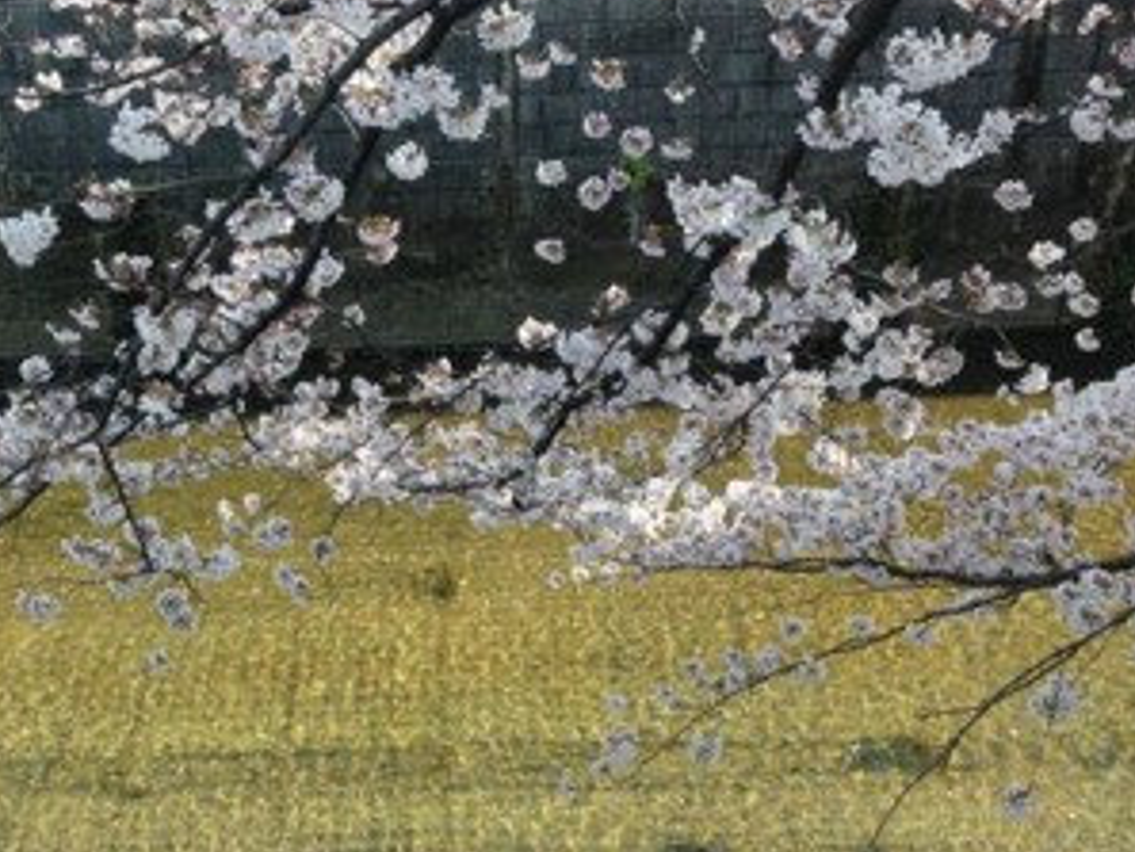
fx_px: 1640
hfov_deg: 38.1
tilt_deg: -34.3
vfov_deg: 29.1
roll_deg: +2.7
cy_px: 462
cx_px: 478
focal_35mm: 50
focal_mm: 4.12
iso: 50
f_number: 2.4
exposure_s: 1/201
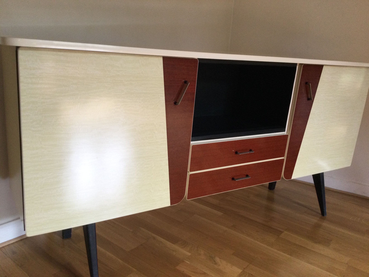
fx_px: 330
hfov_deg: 58.4
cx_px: 184
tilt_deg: -11.9
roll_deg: -4.3
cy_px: 138
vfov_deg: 45.4
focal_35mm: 31
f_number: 2.4
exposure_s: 1/33
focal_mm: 3.3
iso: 100
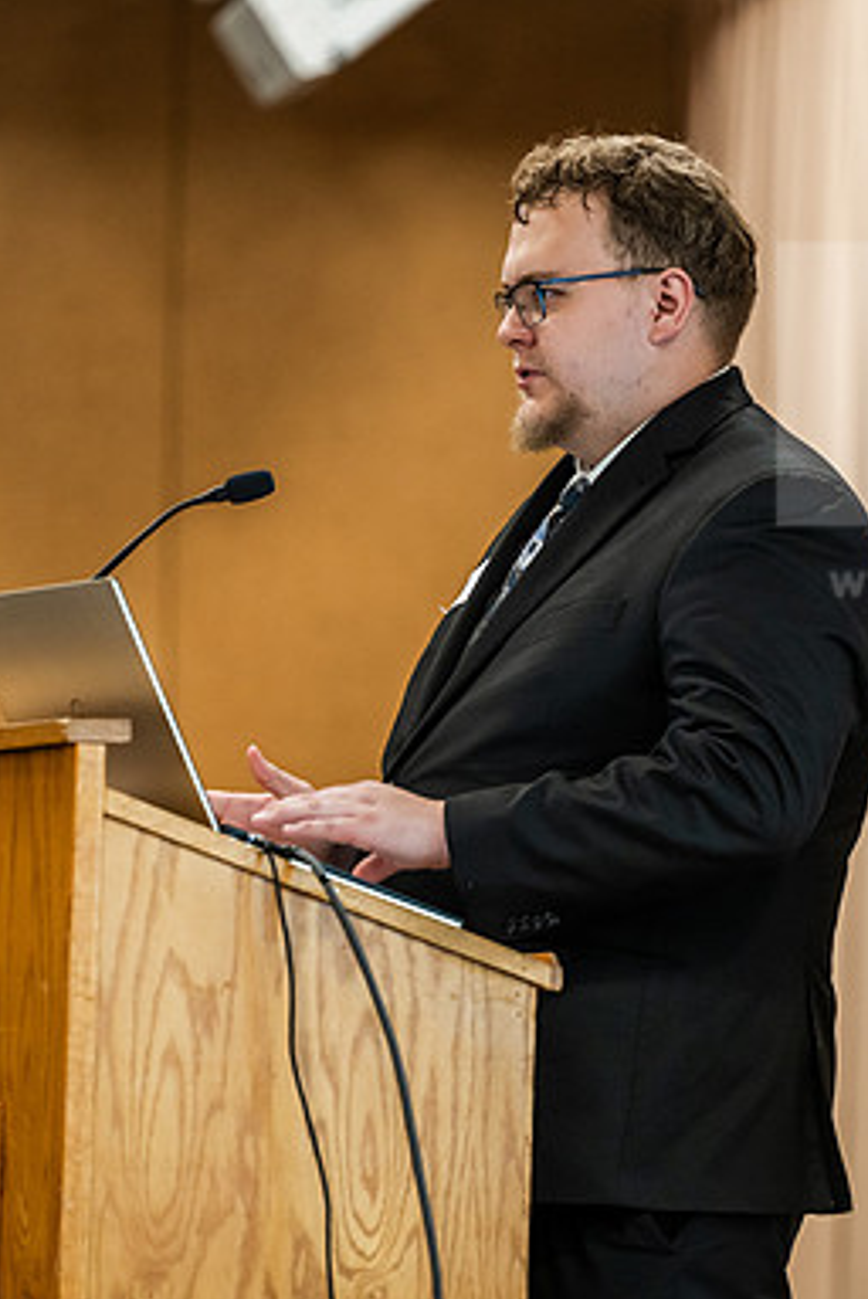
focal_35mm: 227
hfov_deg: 6.1
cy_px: 653
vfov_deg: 9.1
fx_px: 8194
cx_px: 675
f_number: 3.2
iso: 2500
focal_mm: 150
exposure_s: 1/200
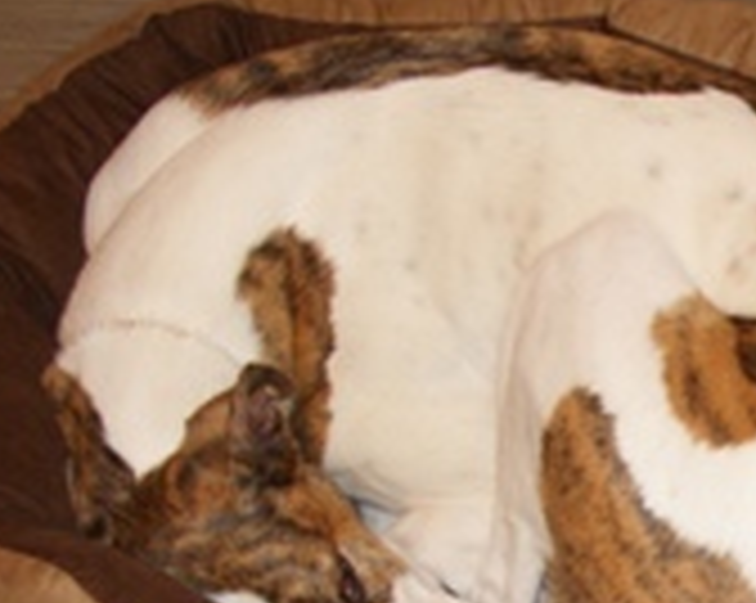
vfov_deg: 13.9
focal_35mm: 107
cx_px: 1143
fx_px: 2391
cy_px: 724
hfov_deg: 16.4
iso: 400
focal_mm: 20
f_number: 5.6
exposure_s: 1/60
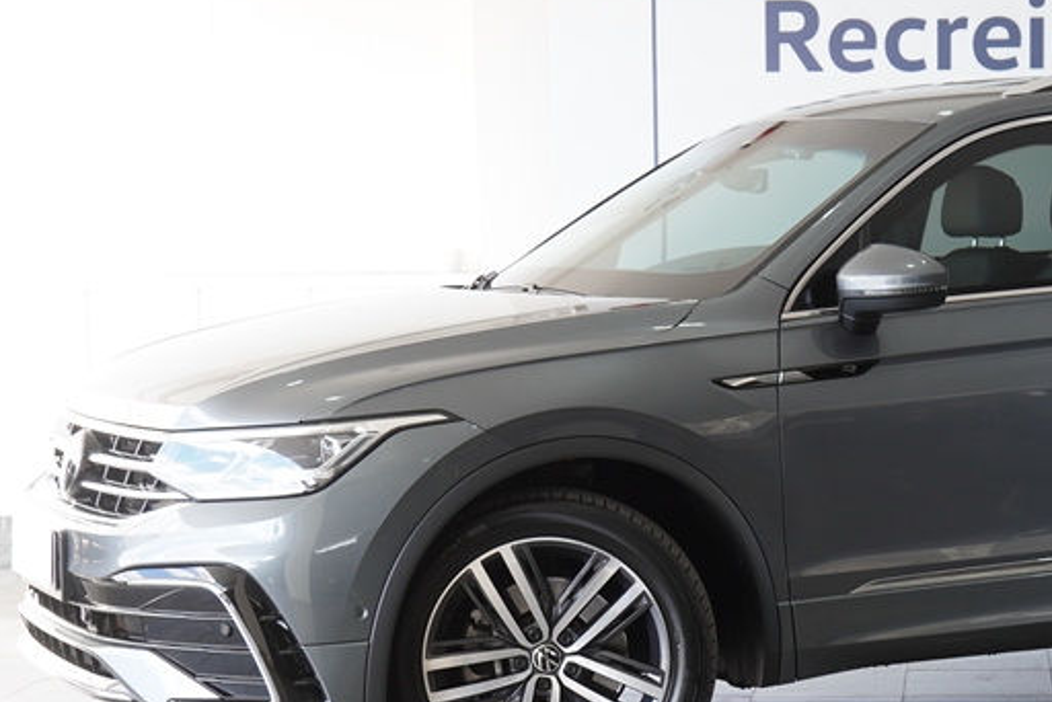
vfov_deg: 15.2
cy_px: 473
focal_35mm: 90
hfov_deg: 22.2
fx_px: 2631
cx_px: 904
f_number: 4
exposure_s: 1/60
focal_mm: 30
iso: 100
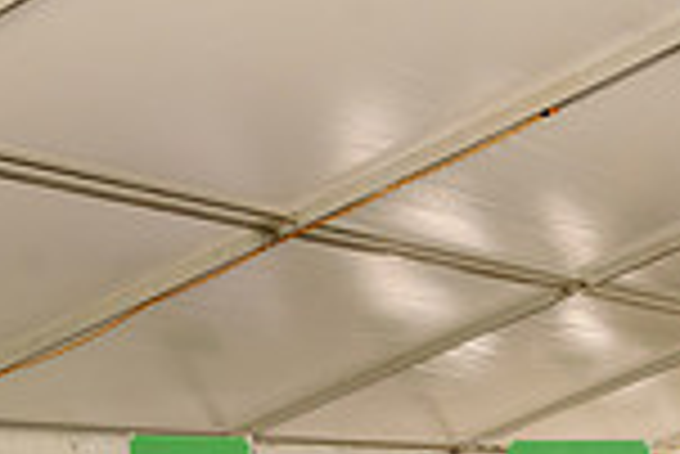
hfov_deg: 18.3
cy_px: 850
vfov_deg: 12.5
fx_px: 1872
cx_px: 1018
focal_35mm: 99
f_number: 7.1
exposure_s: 1/125
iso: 640
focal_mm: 24
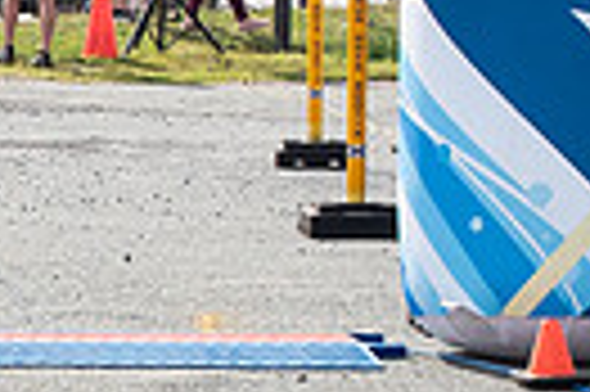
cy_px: 163
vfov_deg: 5.4
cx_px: -445
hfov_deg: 7.9
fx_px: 4158
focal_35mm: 254
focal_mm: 31
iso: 800
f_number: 4
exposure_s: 1/3200
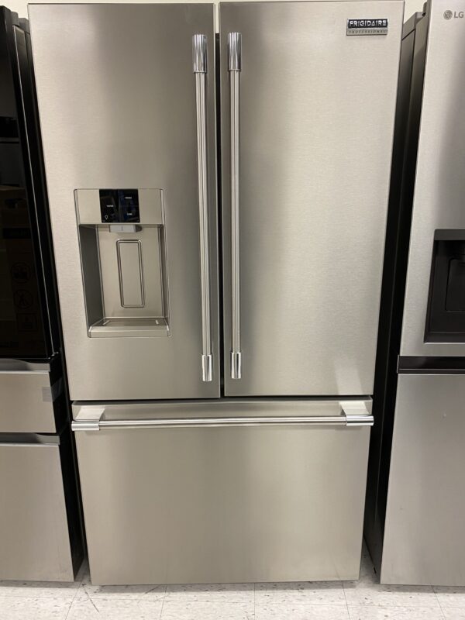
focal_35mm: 26
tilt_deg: -14.3
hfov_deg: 53.1
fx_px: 466
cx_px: 232
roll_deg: +0.2
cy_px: 310
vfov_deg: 67.3
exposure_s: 1/44
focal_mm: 4.25
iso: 100
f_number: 1.8
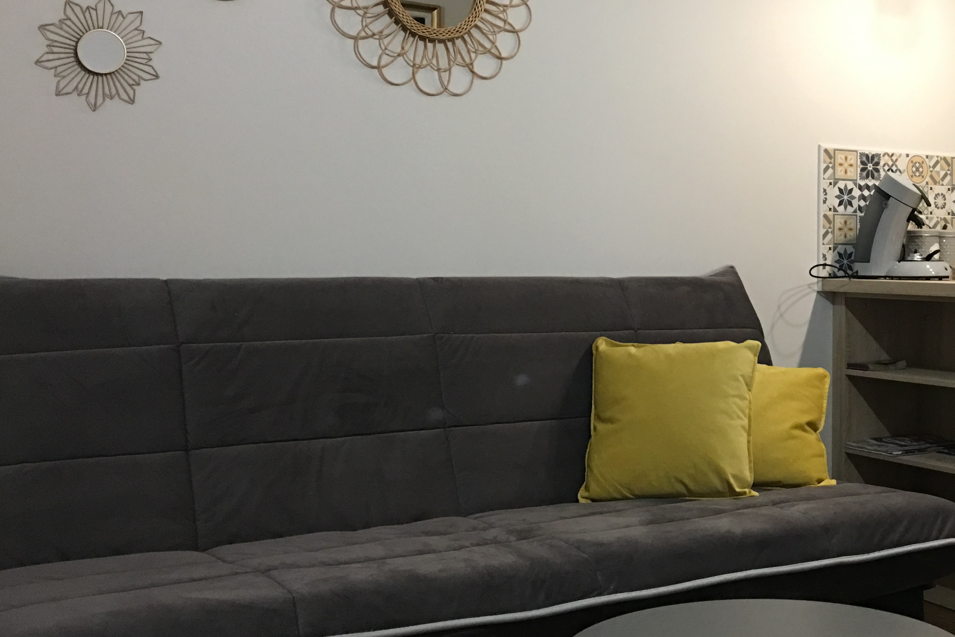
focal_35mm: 50
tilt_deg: +3.3
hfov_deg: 38.0
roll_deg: -0.7
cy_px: 196
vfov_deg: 26.8
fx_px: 1326
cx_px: 782
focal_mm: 4.15
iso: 80
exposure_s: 1/10
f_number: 2.2
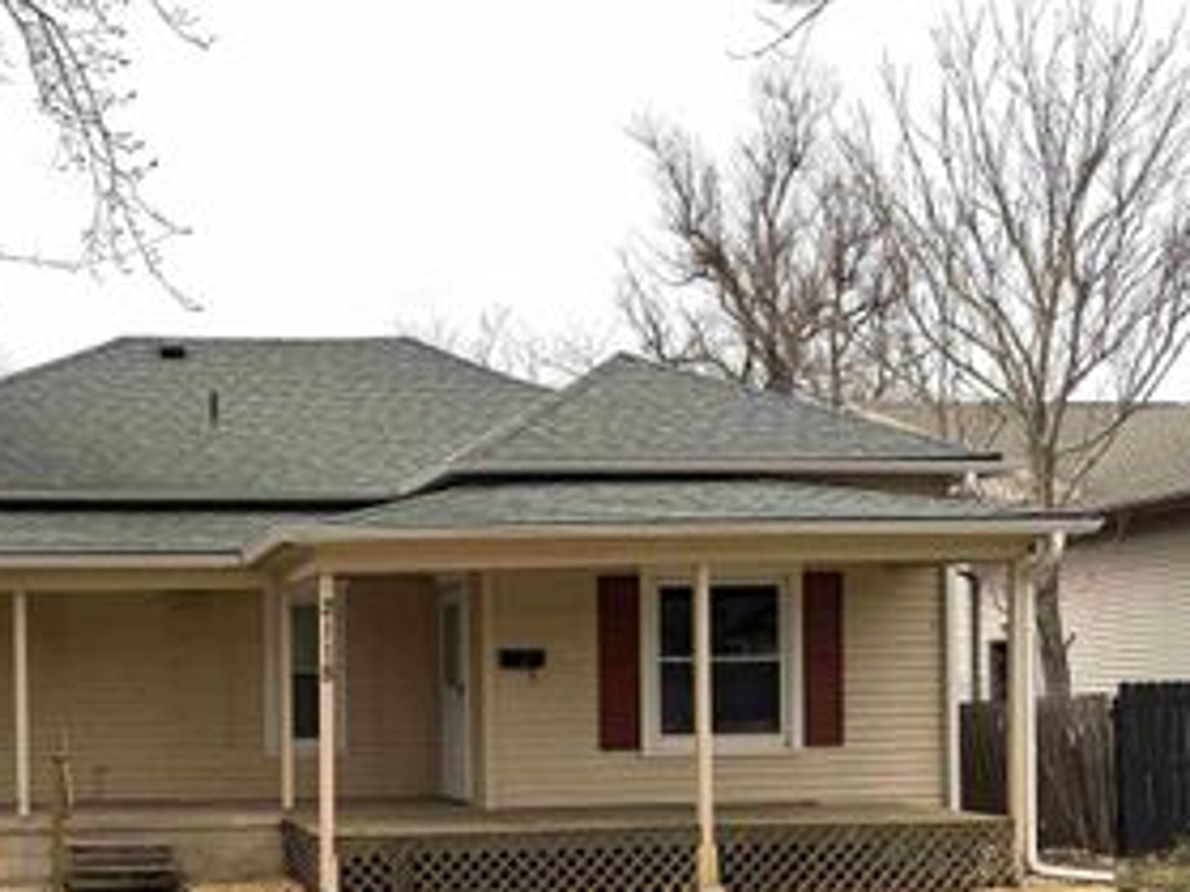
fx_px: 1478
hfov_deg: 42.1
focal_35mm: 43
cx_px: 256
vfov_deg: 32.5
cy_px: 728
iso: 80
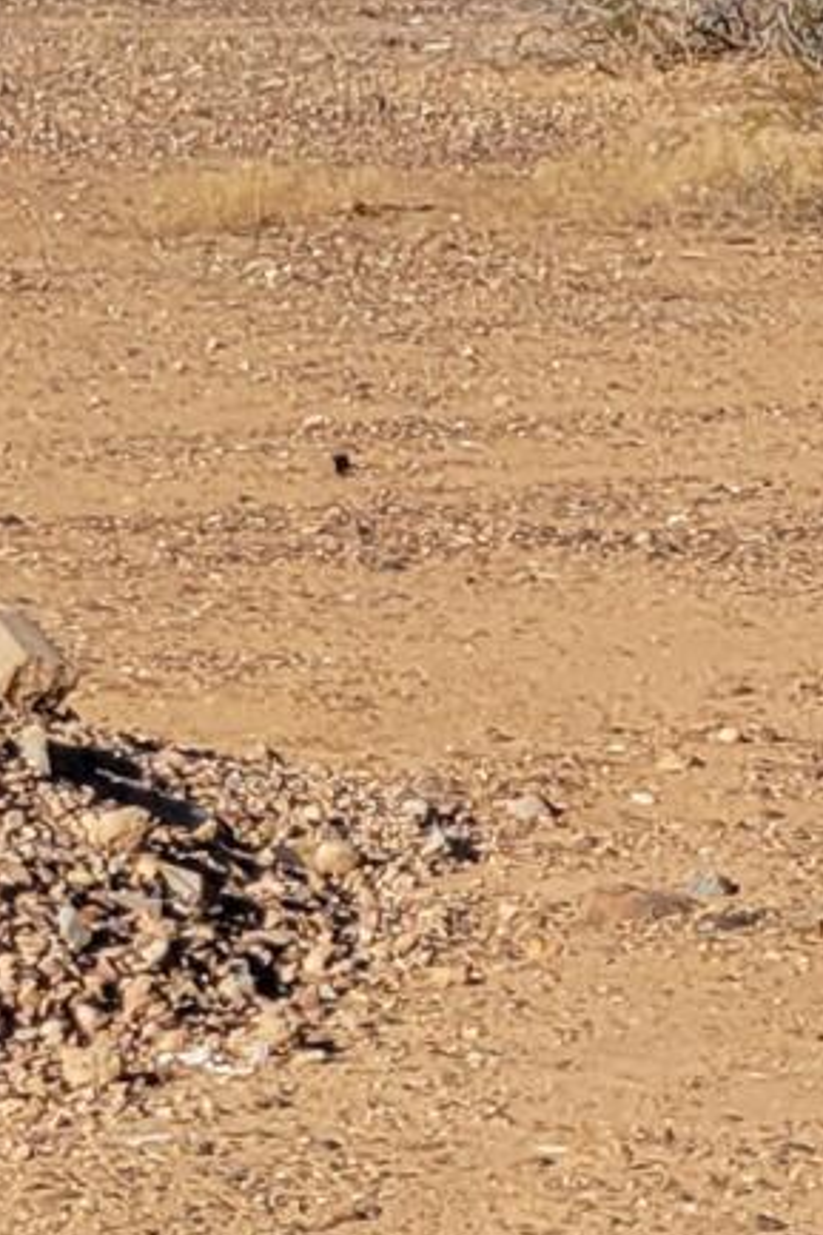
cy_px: 544
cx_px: 3147
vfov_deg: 11.0
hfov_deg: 6.2
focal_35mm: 187
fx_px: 6417
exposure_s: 1/3569
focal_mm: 5.4
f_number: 1.8
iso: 40
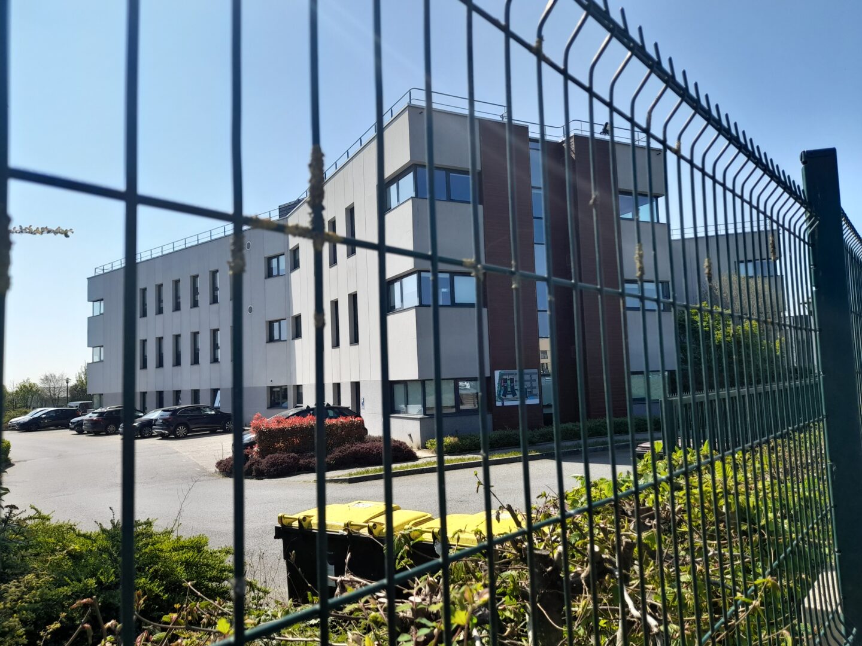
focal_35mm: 25
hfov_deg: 69.4
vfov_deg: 54.9
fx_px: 623
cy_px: 323
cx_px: 431
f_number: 2
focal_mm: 4.6
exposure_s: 1/713
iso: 20
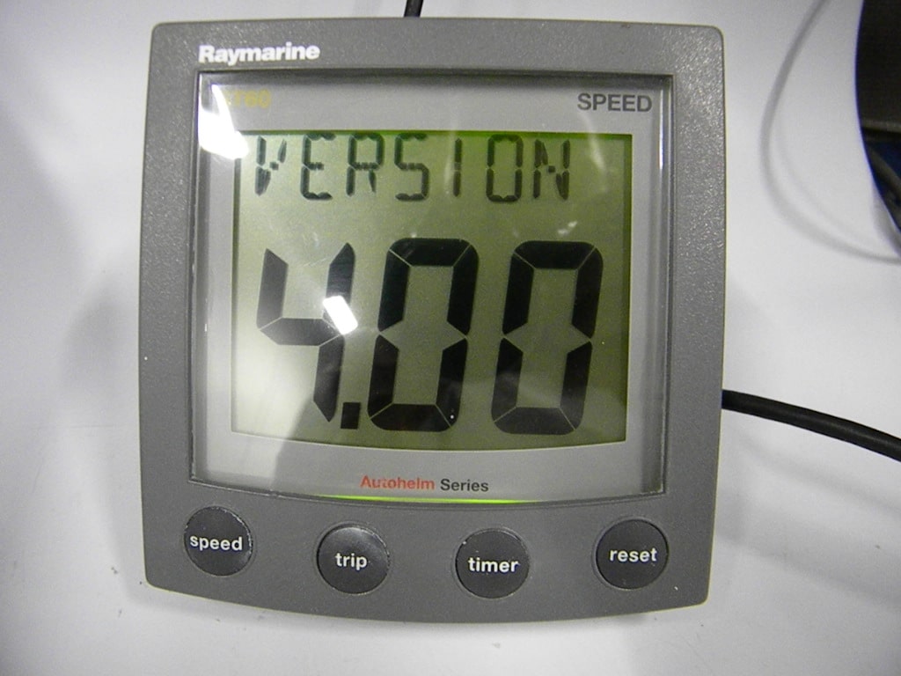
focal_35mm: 28
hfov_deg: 63.4
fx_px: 729
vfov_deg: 49.7
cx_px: 450
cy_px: 338
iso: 1161
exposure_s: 1/65.6
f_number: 3.5
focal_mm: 5
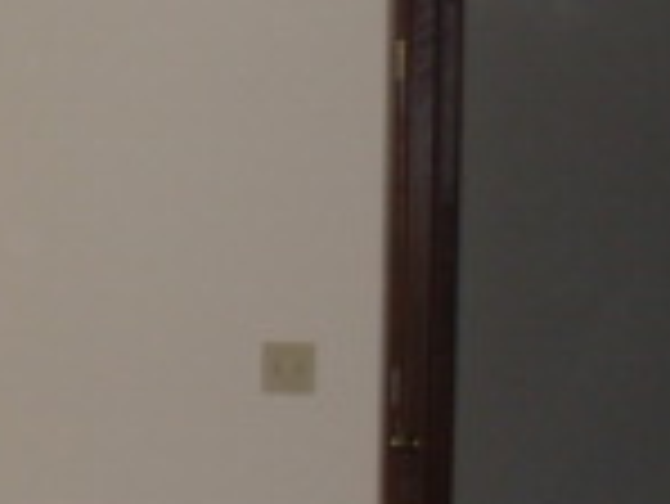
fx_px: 2324
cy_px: 392
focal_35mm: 120
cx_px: -481
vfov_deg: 12.3
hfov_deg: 14.7
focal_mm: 5
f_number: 3.2
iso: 125
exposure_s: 1/30
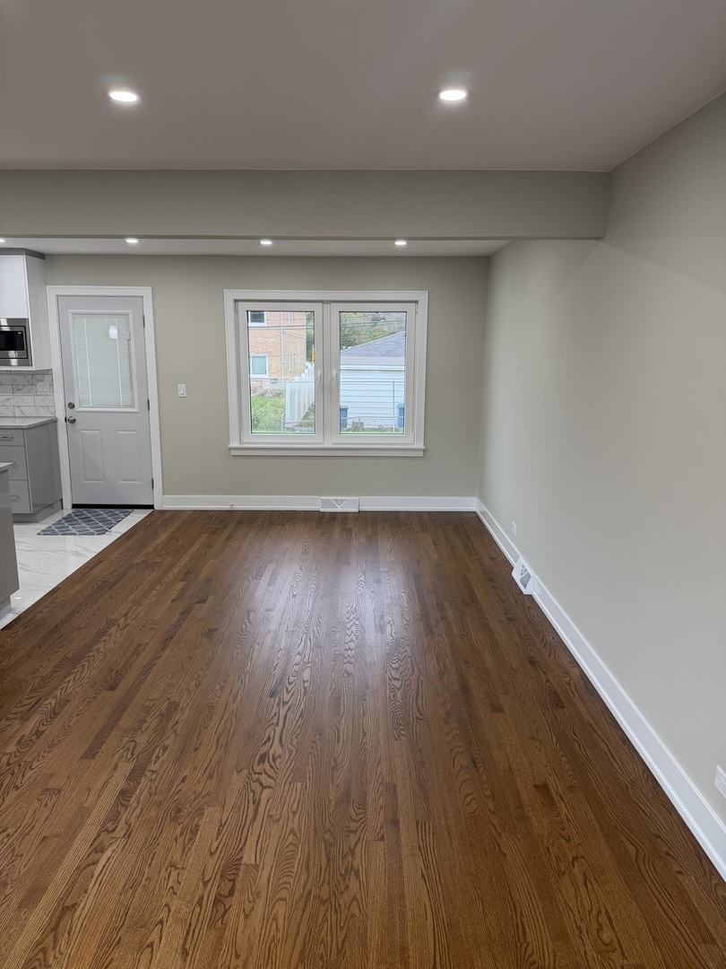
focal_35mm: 24
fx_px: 671
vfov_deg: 71.6
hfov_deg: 56.8
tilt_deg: -11.3
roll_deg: -0.4
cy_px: 484
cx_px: 363
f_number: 1.78
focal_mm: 6.76
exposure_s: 1/120
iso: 100
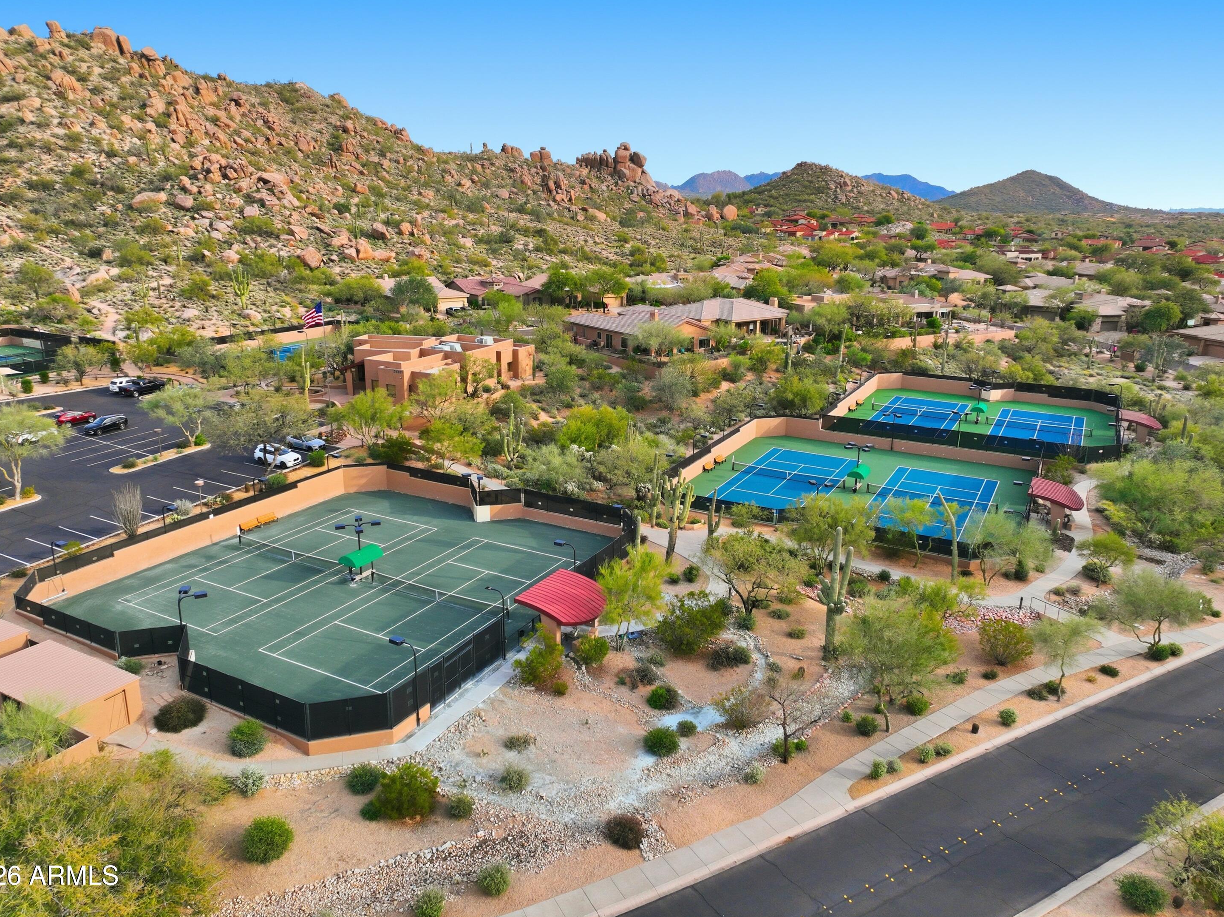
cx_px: 598
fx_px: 884
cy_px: 441
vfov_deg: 54.8
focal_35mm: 25
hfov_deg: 69.4
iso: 140
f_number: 2.8
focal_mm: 12.3
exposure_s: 1/1000
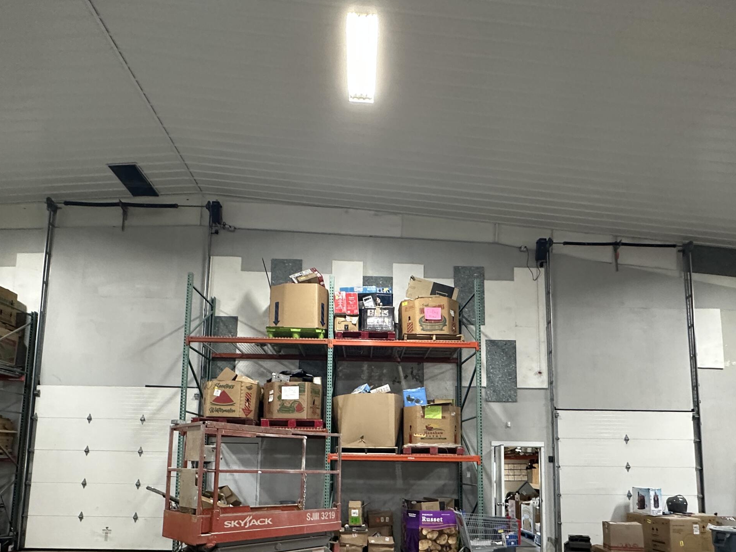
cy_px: 415
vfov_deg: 57.9
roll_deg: -1.8
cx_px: 373
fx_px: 468
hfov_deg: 76.4
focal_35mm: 22
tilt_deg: +7.6
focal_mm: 2.22
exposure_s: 1/60
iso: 400
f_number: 2.2
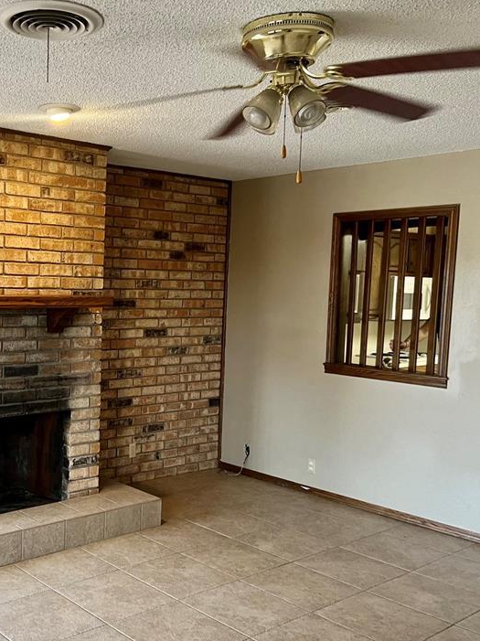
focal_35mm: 38
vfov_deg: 48.9
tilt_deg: -3.9
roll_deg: -0.6
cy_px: 348
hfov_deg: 36.0
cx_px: 75
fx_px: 703
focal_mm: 5.7
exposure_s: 1/60
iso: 125
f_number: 1.5
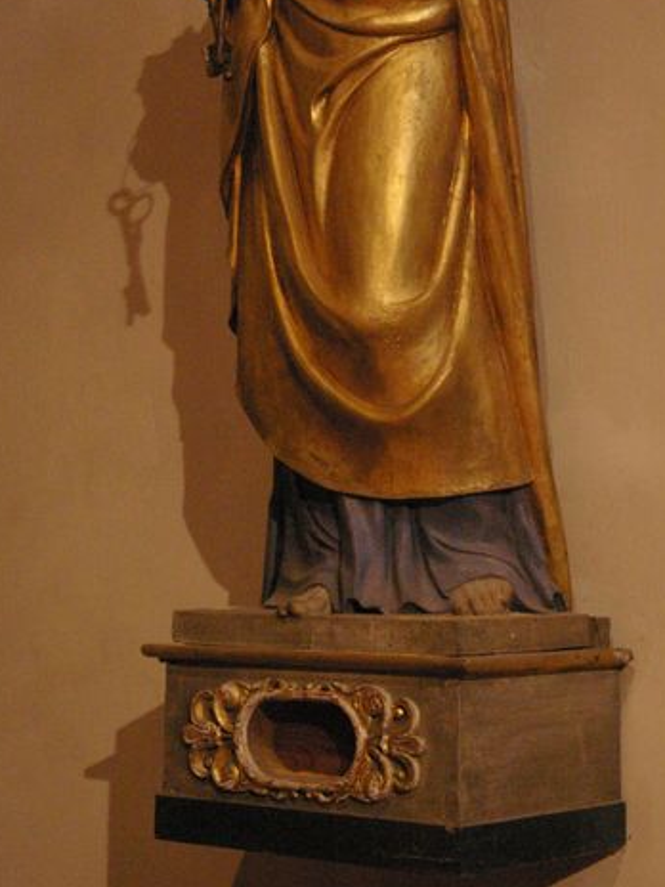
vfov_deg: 22.3
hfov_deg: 17.0
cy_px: 243
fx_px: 2228
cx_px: 372
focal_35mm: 87
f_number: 4.5
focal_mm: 40
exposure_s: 1/30
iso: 3200
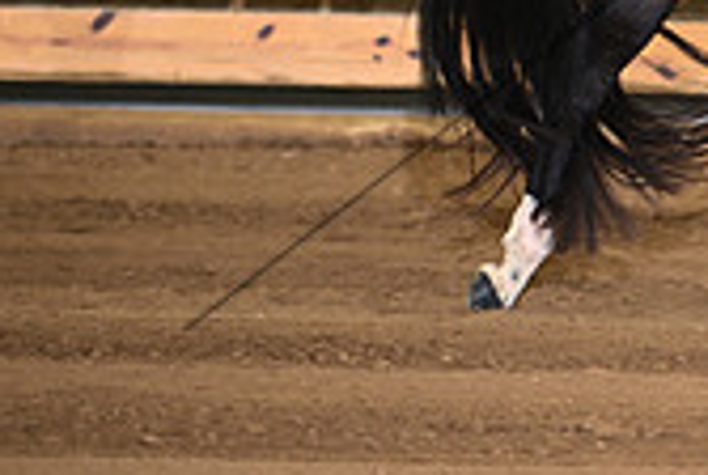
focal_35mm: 641
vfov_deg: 2.2
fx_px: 12629
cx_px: 1017
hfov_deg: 3.2
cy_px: -307
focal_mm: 185
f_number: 3.5
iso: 640
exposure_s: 1/203
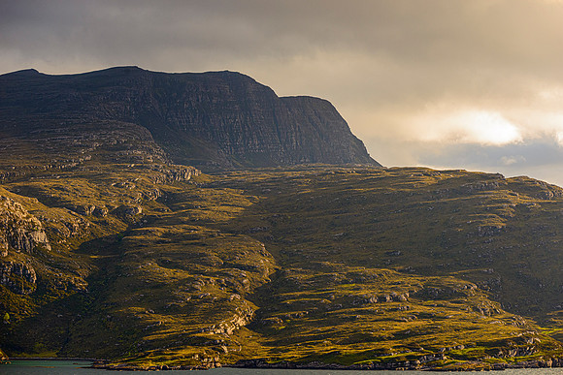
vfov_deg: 10.6
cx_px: 282
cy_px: 188
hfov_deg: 15.8
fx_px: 2033
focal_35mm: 130
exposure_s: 1/640
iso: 640
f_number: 7.1
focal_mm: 130
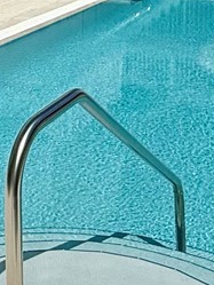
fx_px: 741
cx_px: -9
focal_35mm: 90
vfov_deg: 20.3
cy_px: -65
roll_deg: -0.1
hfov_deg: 16.0
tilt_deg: -4.1
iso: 40
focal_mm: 2.22
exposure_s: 1/6173
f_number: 2.2
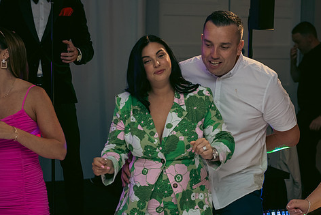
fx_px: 767
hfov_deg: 23.6
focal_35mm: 86
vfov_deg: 15.9
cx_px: 197
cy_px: 121
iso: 800
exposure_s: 1/160
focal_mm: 70
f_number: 3.5
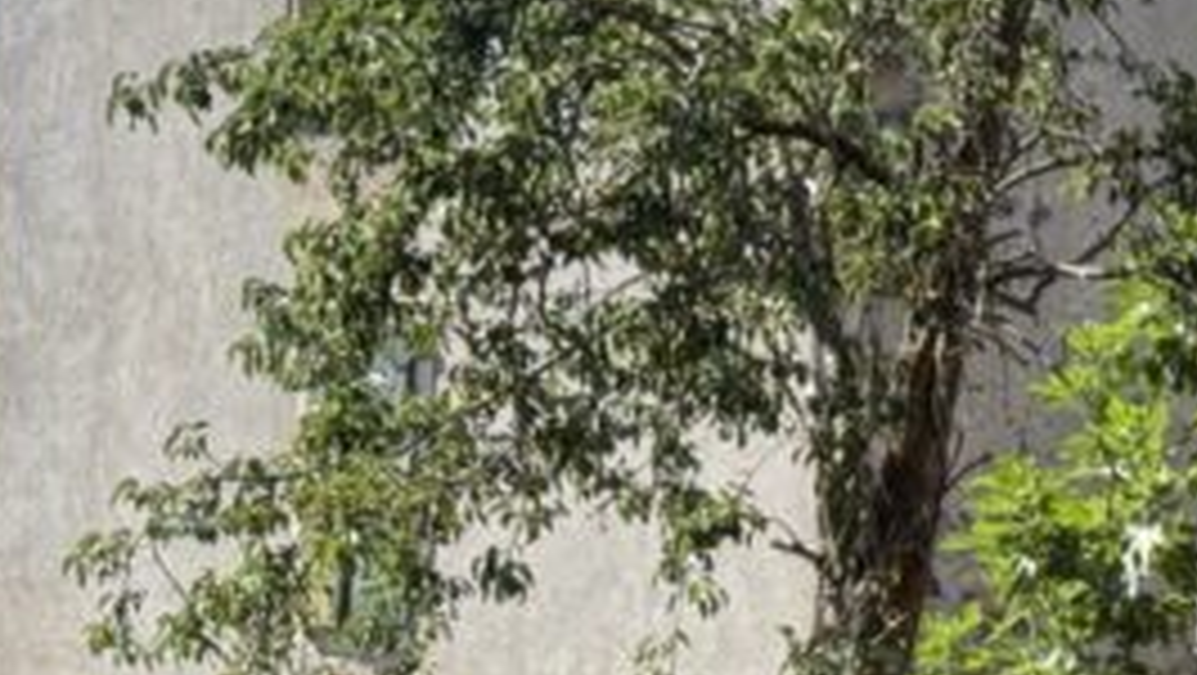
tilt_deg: +5.2
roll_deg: -1.0
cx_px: 1552
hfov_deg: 13.7
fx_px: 4796
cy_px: 396
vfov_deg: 8.1
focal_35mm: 151
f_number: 1.78
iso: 64
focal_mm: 6.76
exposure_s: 1/1575
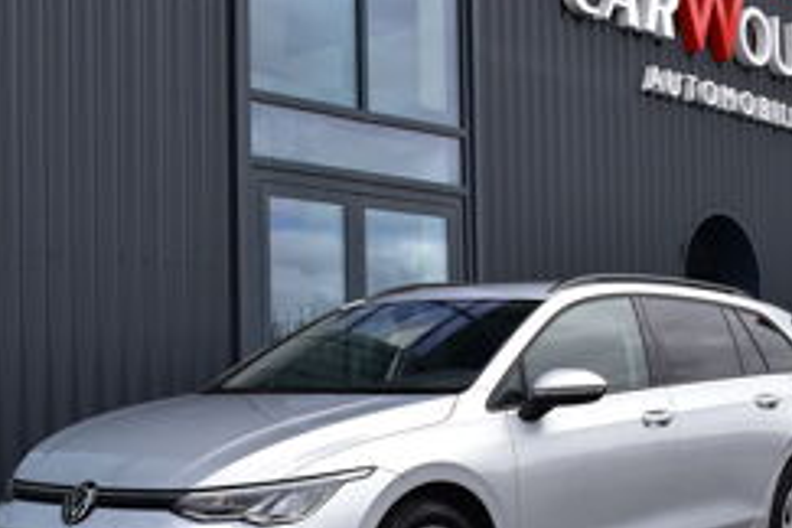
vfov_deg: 19.2
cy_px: 323
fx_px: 1562
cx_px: 508
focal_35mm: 71
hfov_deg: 28.3
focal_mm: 24
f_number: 10
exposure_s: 1/250
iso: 400
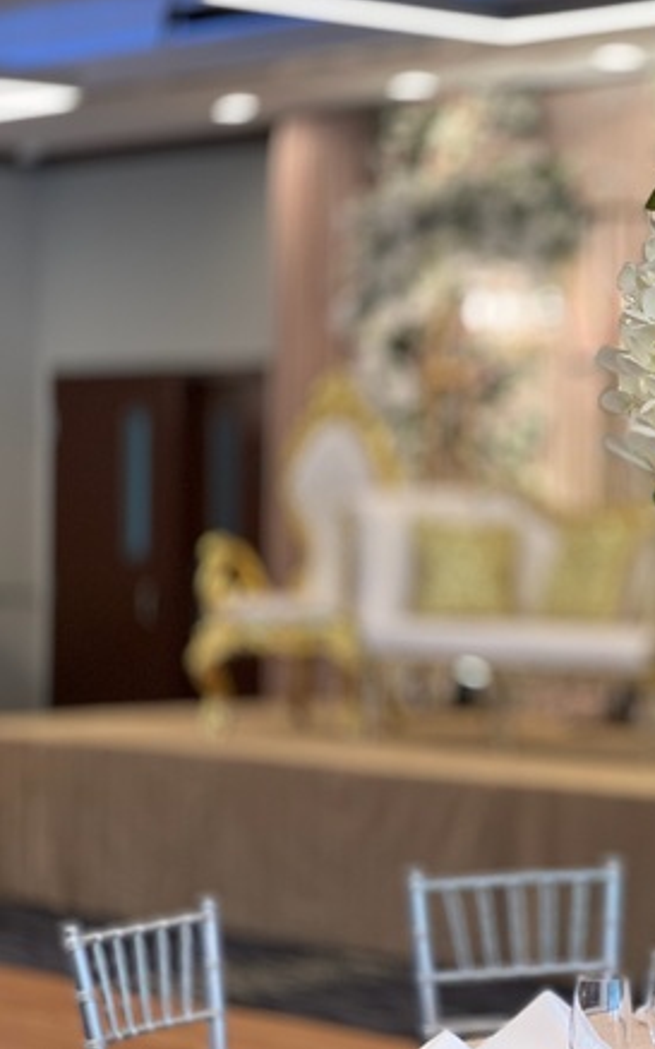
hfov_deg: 11.5
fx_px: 3200
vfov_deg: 18.6
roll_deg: +0.3
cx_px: 717
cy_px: 511
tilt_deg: -0.2
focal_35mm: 112
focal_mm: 9
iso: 160
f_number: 2.8
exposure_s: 1/60
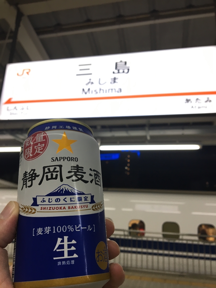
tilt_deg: +15.5
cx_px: 108
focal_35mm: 29
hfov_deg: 48.2
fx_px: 241
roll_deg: -4.5
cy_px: 144
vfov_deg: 61.7
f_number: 2.2
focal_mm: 4.15
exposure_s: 1/33
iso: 32
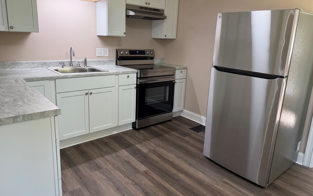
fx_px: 222
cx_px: 154
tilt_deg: -12.7
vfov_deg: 47.6
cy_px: 91
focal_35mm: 26
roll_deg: -2.7
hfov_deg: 70.4
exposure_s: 1/120
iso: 160
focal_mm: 6.76
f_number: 1.78
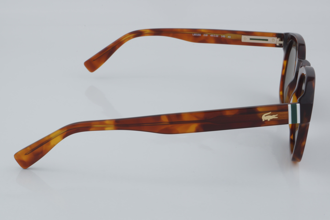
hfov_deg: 29.9
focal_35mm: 68
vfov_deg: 20.2
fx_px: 619
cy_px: 110
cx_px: 165
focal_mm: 45
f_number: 32
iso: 100
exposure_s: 1/4
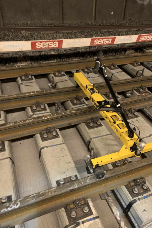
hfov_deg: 46.3
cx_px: 82
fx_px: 177
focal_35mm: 28
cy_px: 118
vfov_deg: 65.5
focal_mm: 4.2
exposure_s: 1/25
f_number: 1.8
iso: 500
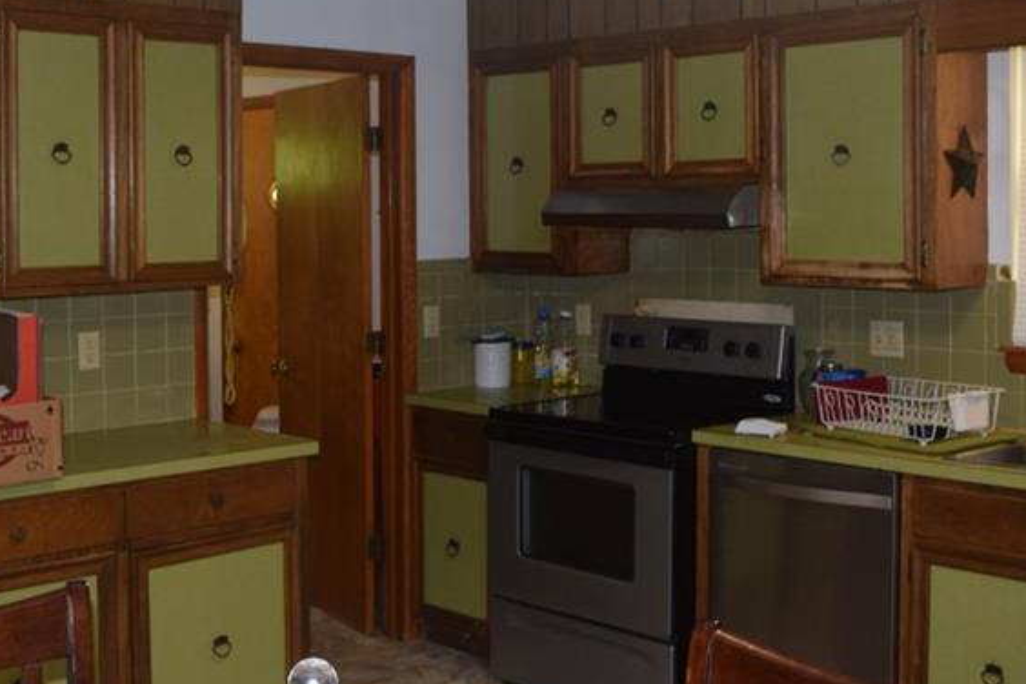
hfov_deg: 40.2
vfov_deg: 27.4
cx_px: 415
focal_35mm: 49
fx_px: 1396
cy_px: 247
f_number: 4.5
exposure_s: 1/80
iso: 800
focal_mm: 18
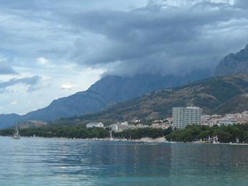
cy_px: 113
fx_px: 502
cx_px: 173
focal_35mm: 70
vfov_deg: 21.0
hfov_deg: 27.5
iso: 191
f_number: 3.1
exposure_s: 1/60
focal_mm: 6.72
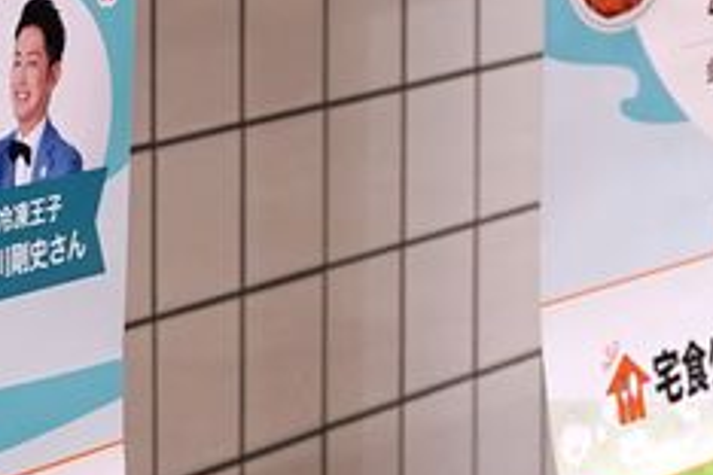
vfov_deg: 5.9
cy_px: -85
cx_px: 491
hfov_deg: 8.9
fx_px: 4575
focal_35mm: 231
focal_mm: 40
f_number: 4.5
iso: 800
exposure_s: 1/200
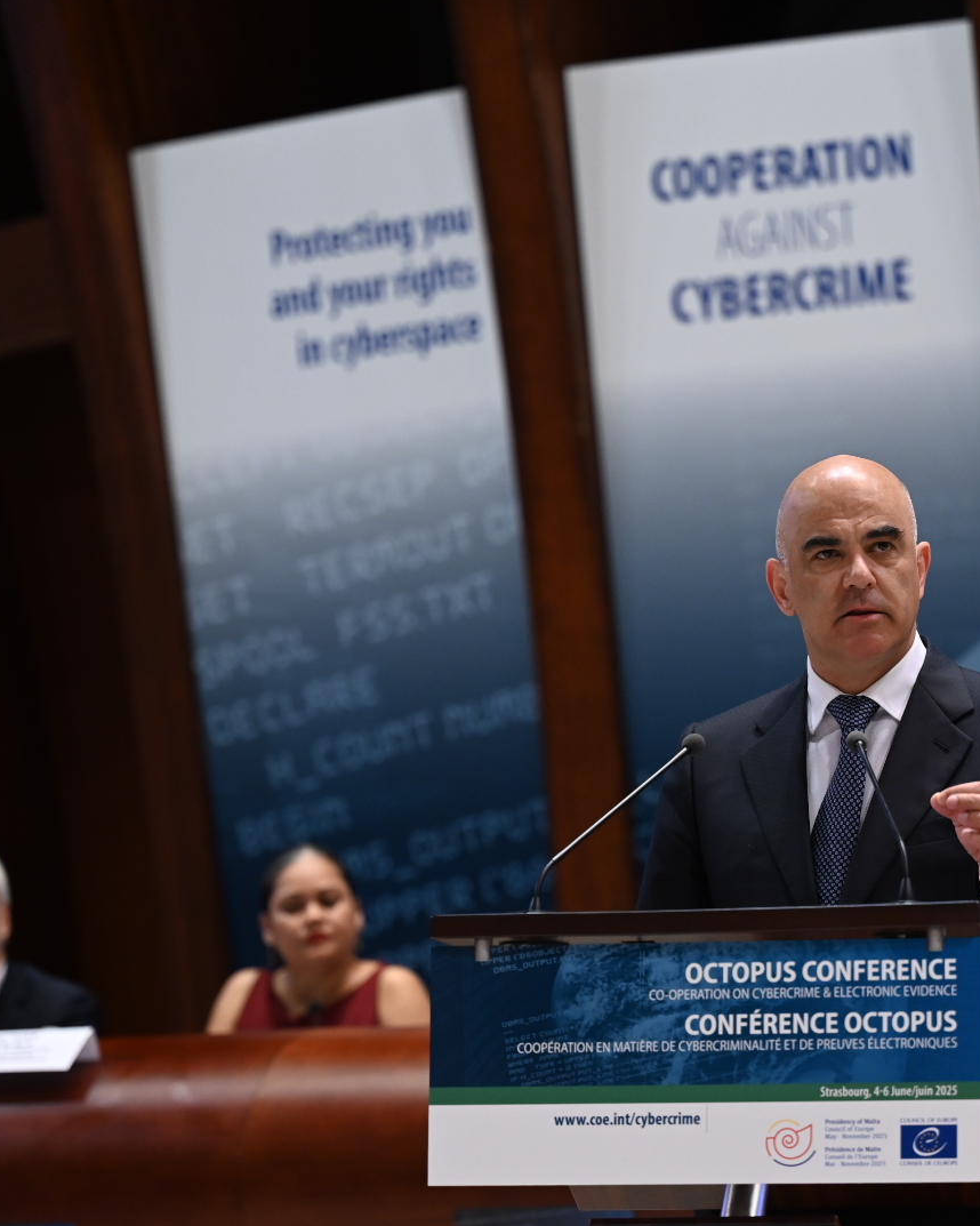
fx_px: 5295
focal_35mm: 146
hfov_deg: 10.6
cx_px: 641
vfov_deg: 13.2
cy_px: 611
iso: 2000
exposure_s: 1/250
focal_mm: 103
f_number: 2.8
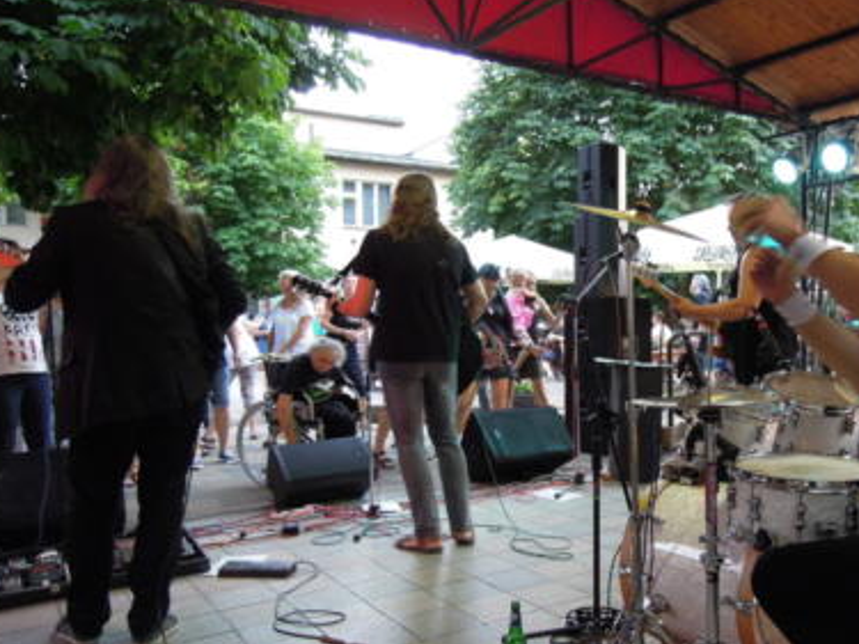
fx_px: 794
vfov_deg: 44.1
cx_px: 538
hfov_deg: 56.1
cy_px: 361
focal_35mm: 32
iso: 360
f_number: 2.5
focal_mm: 4.3
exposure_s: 1/30
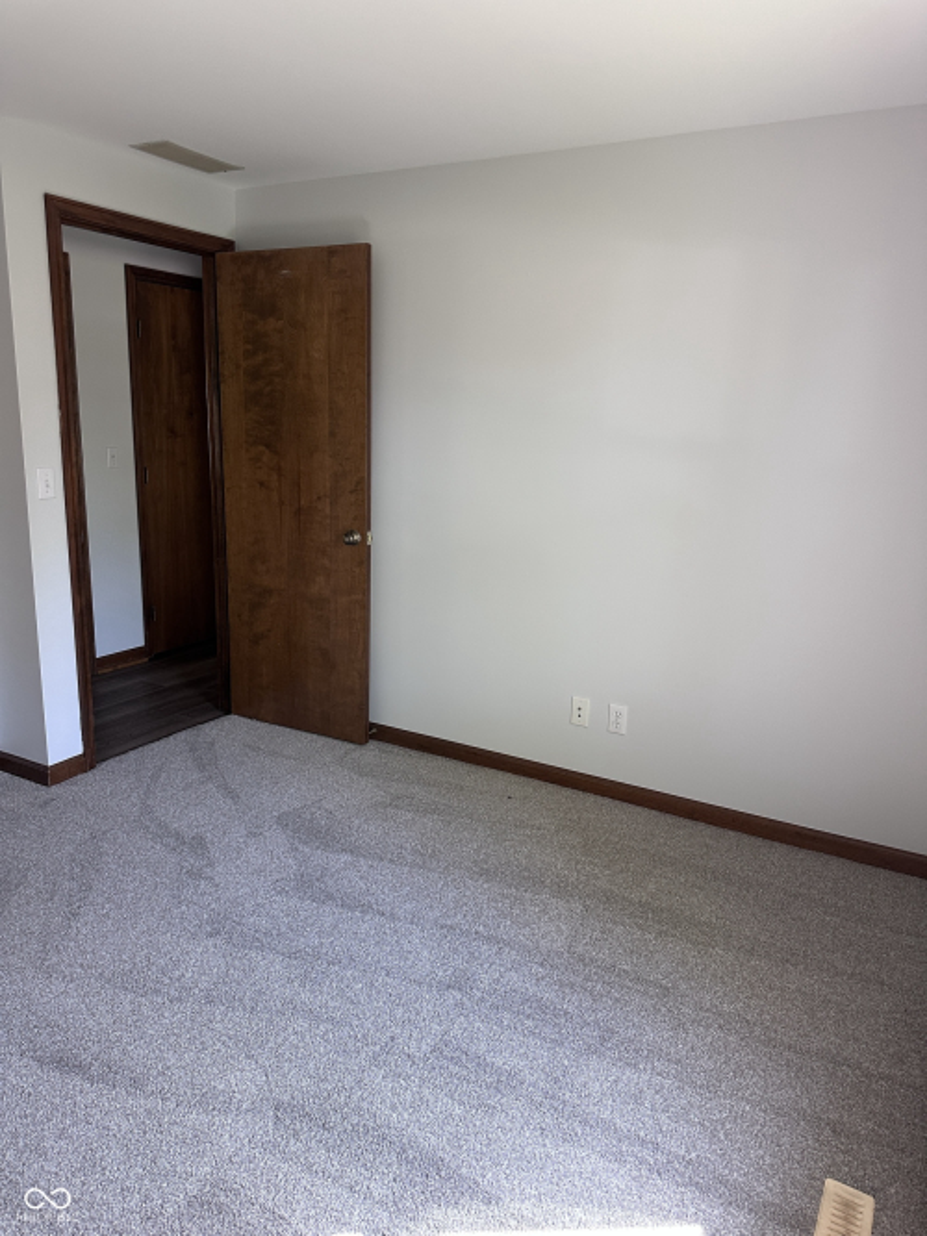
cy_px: 618
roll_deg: -2.4
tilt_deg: -13.7
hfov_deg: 56.8
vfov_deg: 71.6
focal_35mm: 24
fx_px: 857
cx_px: 464
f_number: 1.78
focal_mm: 6.86
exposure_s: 1/121
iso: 200
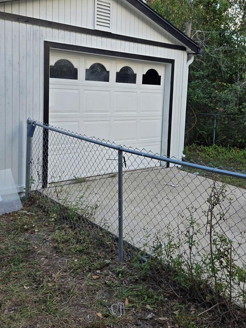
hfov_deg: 39.6
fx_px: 341
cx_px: 130
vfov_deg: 51.0
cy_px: 130
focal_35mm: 36
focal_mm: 5.4
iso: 40
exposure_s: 1/180
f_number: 1.8
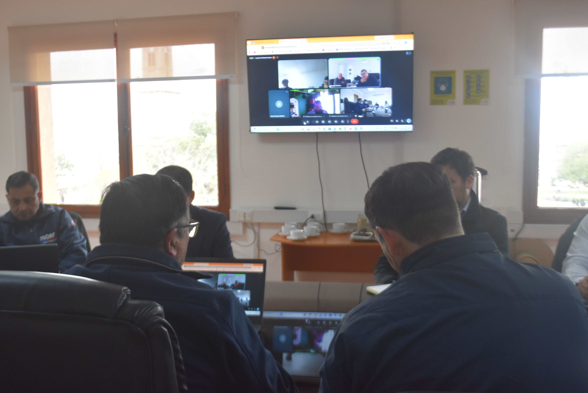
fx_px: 637
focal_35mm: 39
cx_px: 294
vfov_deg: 34.2
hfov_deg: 49.5
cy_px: 196
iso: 1100
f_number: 4.2
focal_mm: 26
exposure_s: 1/125
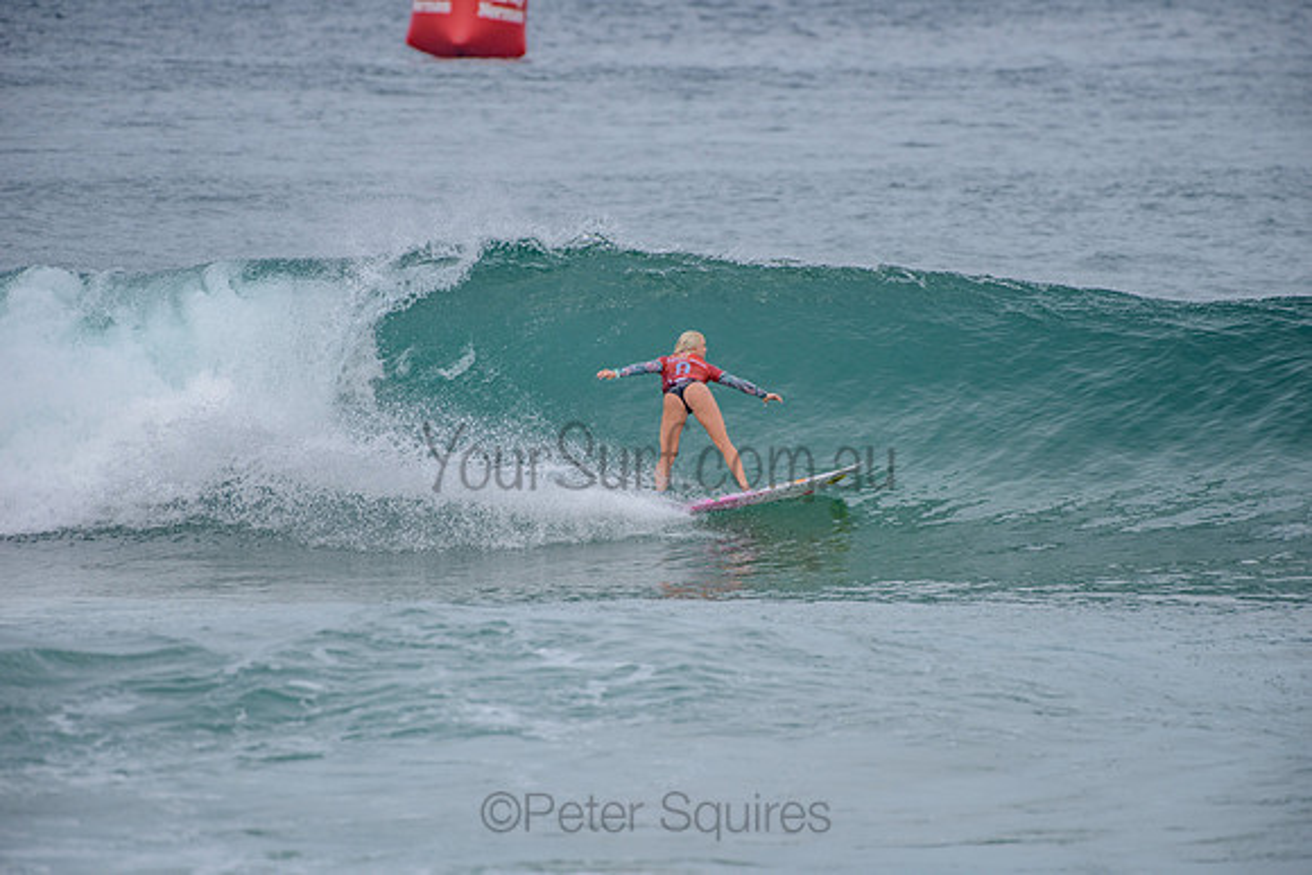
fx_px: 18226
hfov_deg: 4.1
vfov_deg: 2.8
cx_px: 656
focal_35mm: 500
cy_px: 438
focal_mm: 500
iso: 320
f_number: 5.6
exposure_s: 1/2000
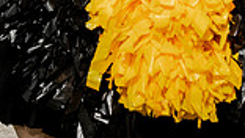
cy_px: -190
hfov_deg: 10.1
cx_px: 203
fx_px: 1378
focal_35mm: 212
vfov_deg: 5.5
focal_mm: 70
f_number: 10
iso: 100
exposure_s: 1/200
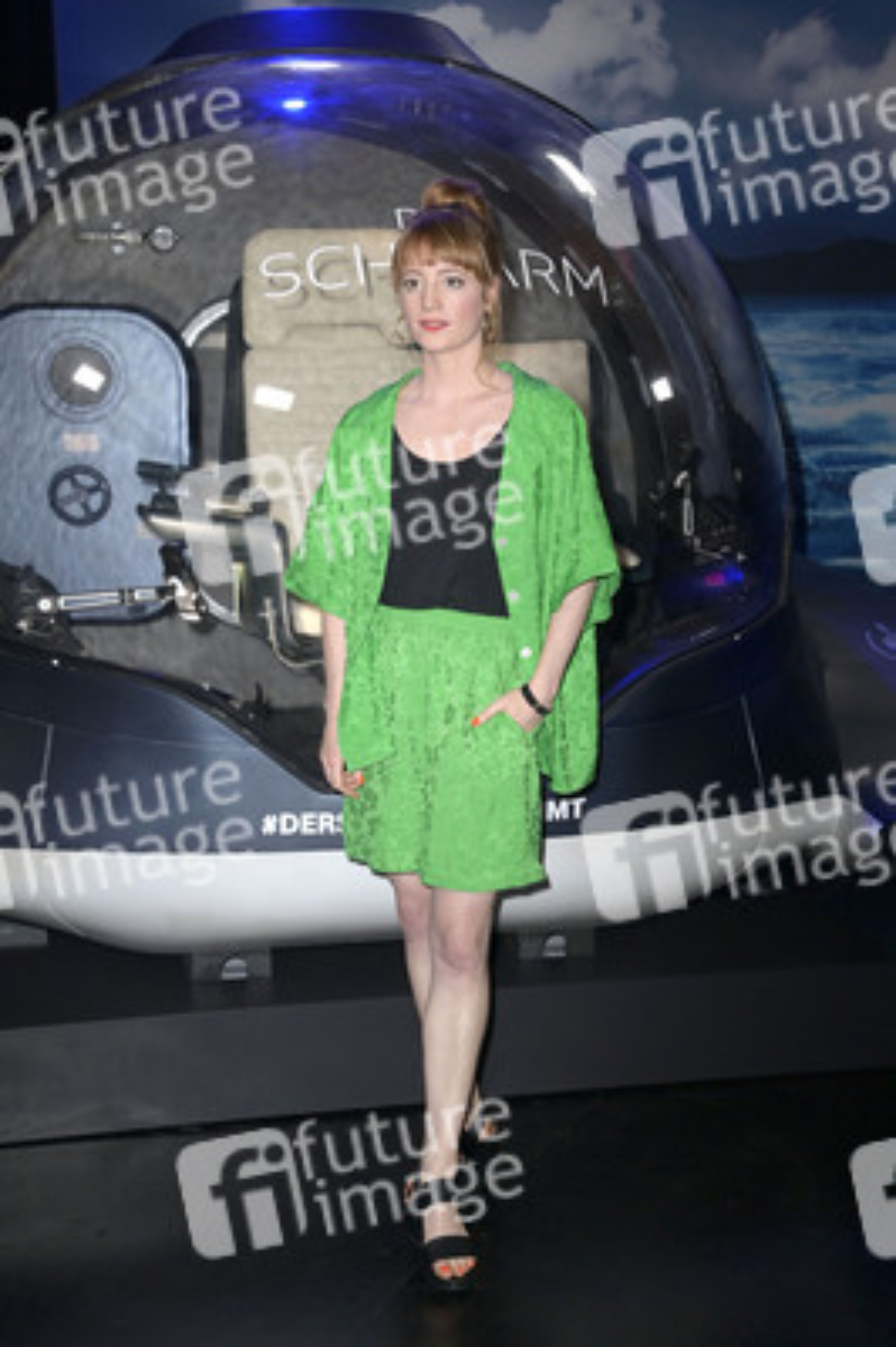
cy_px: 674
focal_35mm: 50
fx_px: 1870
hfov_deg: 26.9
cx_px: 448
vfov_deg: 39.6
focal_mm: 50
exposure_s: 1/200
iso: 1000
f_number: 5.6
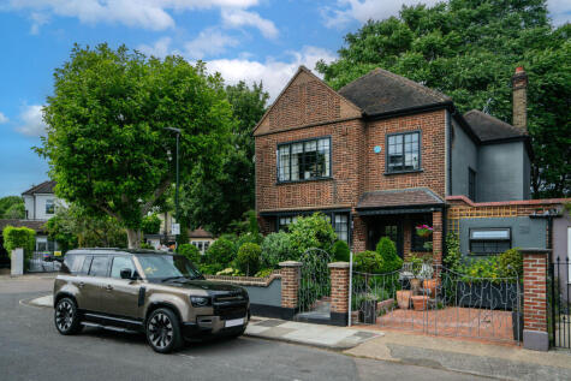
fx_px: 397
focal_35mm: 25
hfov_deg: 71.5
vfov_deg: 51.3
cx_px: 286
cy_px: 190
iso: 125
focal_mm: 25
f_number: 9
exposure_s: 1/640
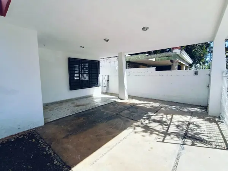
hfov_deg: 94.5
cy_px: 86
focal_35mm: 16
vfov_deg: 78.1
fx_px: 105
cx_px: 114
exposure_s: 1/478
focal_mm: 1.68
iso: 64
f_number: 2.2
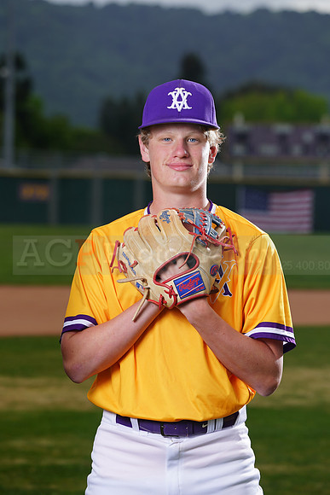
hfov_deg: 6.9
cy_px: 248
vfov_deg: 10.3
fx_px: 2748
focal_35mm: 200
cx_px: 165
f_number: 8
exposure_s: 1/250
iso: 100
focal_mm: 200
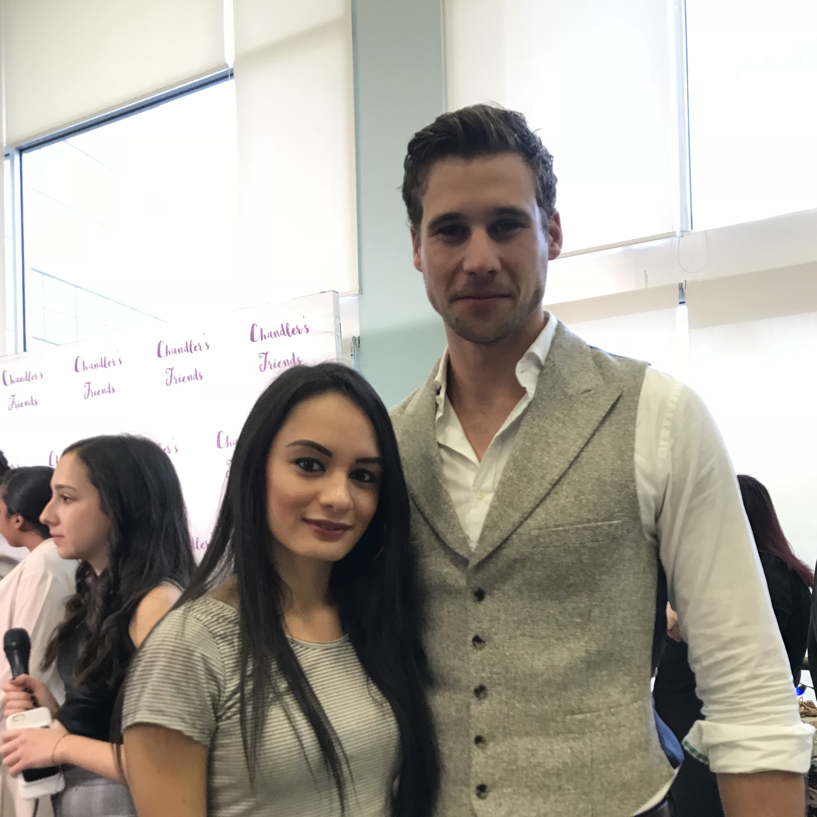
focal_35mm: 34
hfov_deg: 48.4
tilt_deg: +2.2
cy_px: 555
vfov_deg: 47.5
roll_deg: +1.7
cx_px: 416
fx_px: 908
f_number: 1.8
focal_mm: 3.99
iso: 40
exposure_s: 1/30
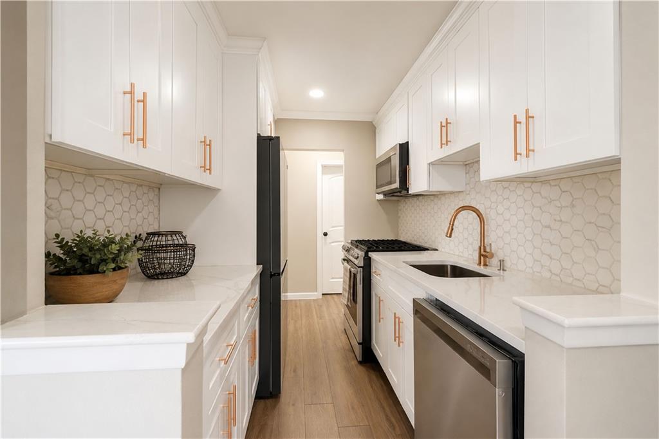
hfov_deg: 100.4
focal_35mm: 15
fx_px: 274
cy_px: 220
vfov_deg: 77.3
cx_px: 330
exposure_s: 1/60
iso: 2000
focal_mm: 10
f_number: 5.6
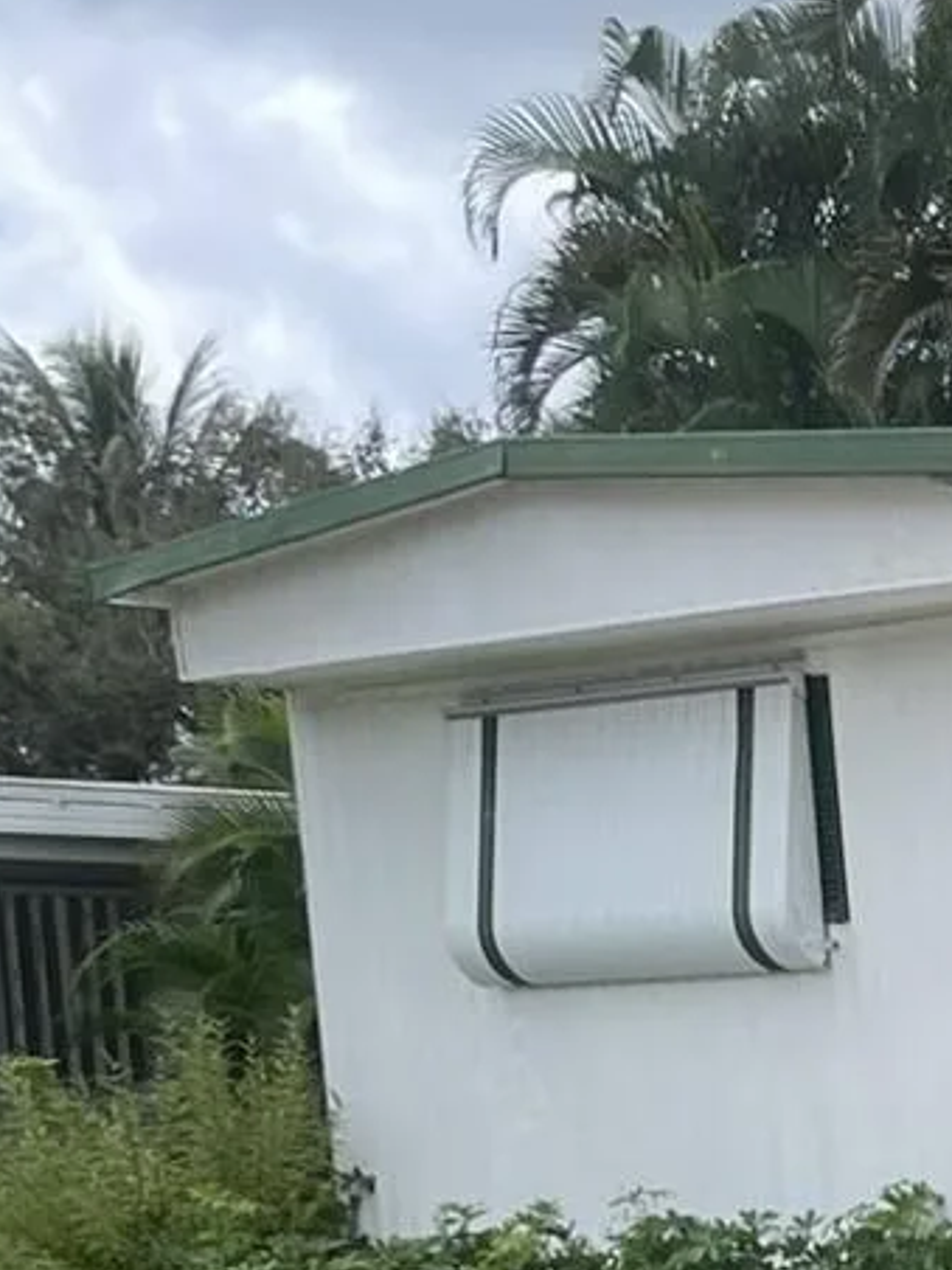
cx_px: 1896
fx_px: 4217
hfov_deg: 11.6
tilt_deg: -8.8
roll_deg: +2.0
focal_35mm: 115
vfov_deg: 15.8
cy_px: 1868
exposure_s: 1/1825
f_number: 1.6
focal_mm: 4.2
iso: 32
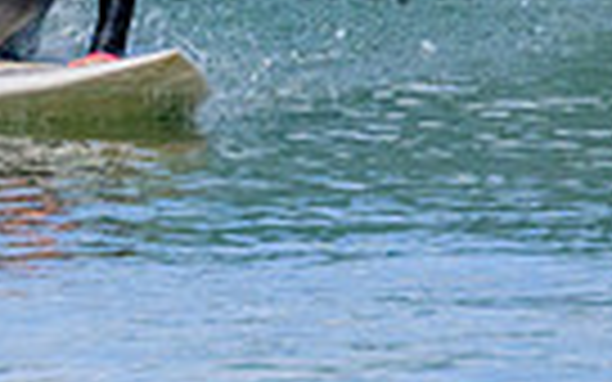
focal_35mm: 3470
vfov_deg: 0.4
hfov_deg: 0.6
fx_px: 57876
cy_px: -106
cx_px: 0
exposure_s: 1/1600
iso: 2200
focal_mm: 800
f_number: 11
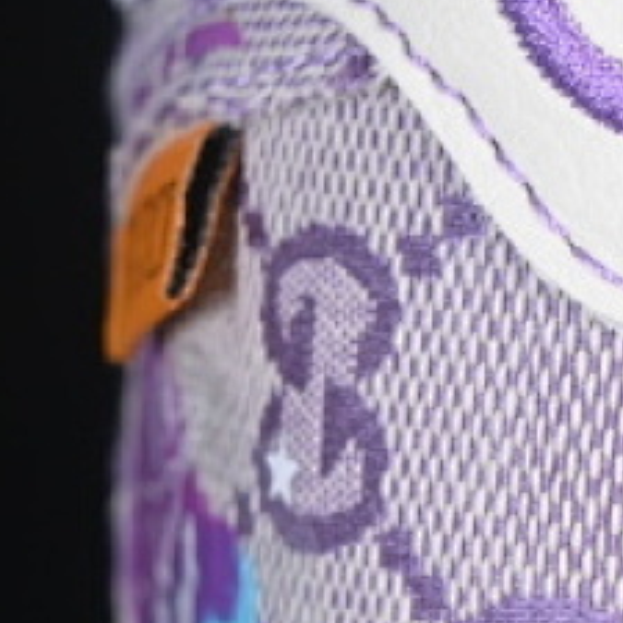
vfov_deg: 5.7
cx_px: 858
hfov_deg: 5.7
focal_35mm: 306
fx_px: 6231
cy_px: 465
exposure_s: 1/80
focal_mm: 50
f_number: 7.1
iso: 160
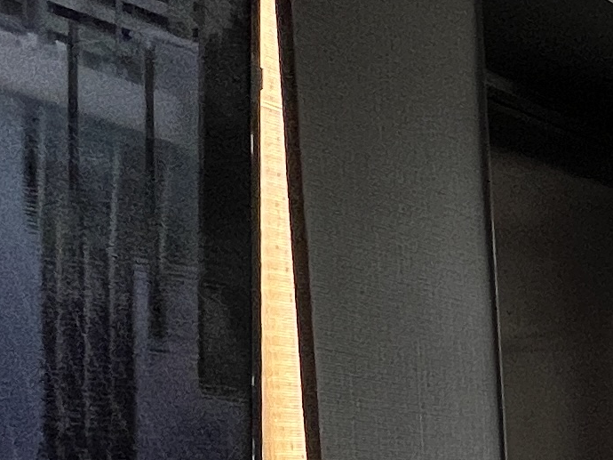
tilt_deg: -3.3
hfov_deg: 15.5
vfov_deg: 17.9
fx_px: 1345
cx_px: 1427
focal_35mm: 76
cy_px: 623
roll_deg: +1.1
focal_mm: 1.57
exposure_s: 1/100
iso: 32
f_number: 1.8
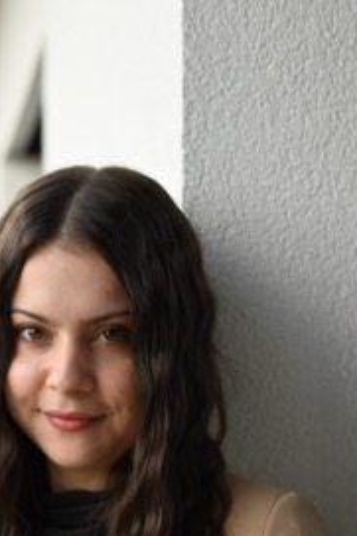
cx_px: 72
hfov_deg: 11.4
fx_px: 1787
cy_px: 530
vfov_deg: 16.7
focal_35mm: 120
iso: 100
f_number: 2.8
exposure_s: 1/320
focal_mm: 51
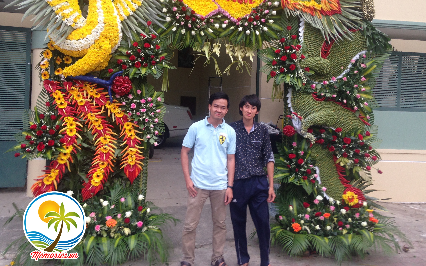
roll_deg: -2.0
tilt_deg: +4.5
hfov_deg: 54.0
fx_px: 418
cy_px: 103
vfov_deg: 35.2
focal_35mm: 36
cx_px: 212
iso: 64
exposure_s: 1/60
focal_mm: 4.12
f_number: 2.4
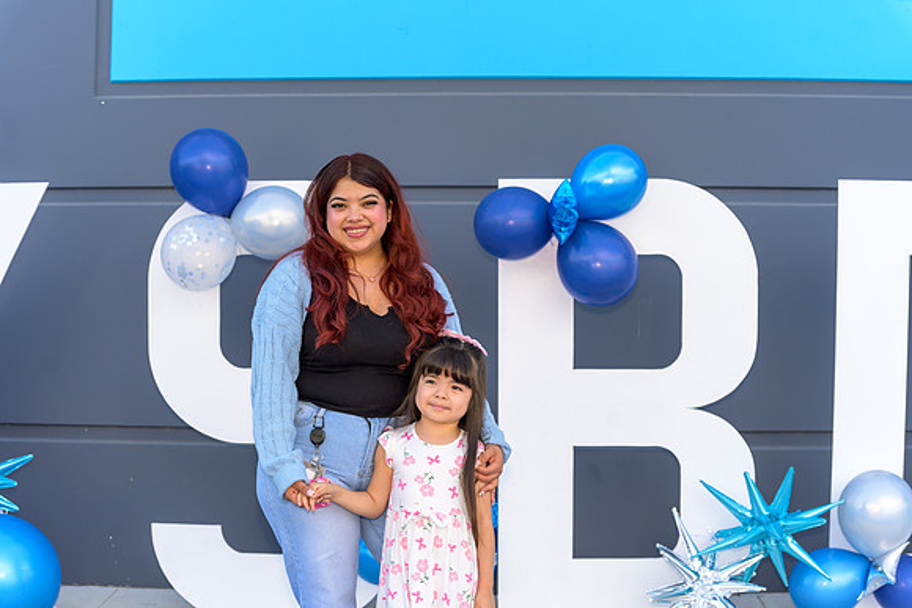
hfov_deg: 39.3
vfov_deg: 26.8
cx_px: 456
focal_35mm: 50
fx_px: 1277
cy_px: 304
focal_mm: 49
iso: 100
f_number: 4
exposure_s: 1/500
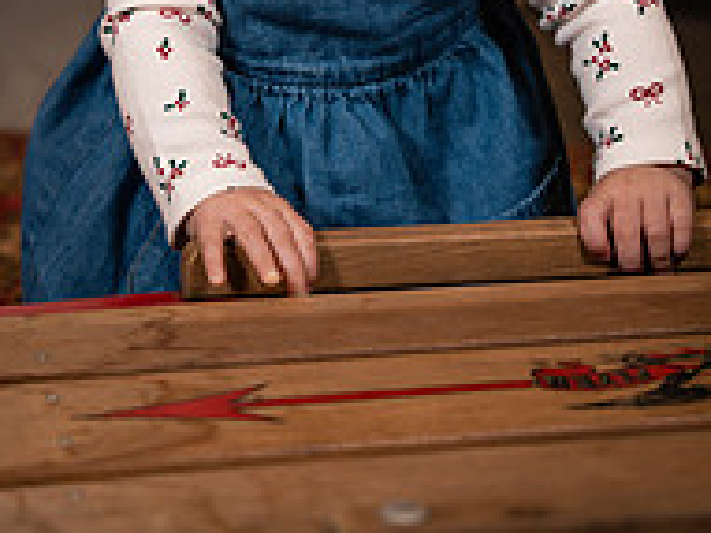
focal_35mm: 127
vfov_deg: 11.4
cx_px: 216
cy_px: -138
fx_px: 2607
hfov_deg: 15.5
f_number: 2.8
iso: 200
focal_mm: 56
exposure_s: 1/250
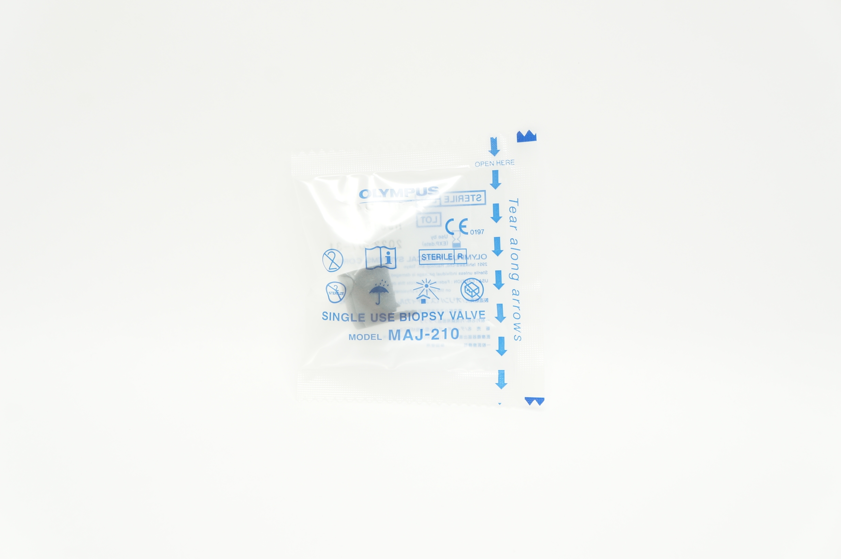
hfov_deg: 36.0
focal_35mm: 56
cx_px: 420
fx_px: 1295
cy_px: 280
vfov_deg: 24.3
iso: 400
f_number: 7.1
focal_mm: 37
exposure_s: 1/30
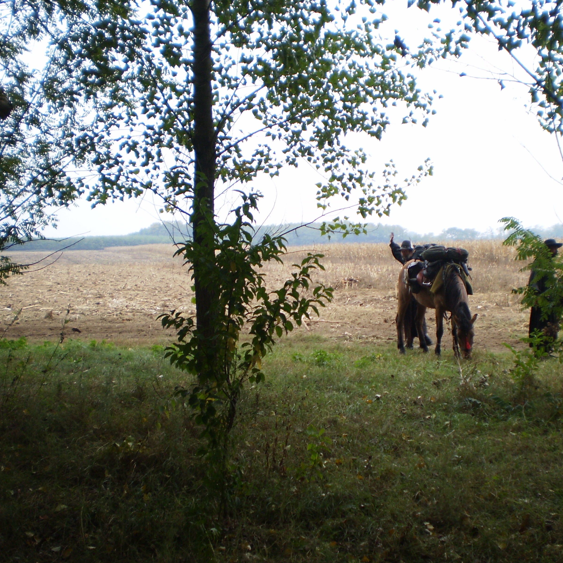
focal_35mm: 43
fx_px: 791
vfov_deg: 39.2
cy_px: 283
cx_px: 333
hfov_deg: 39.0
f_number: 3.1
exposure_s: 1/40
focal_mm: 6.3
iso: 64
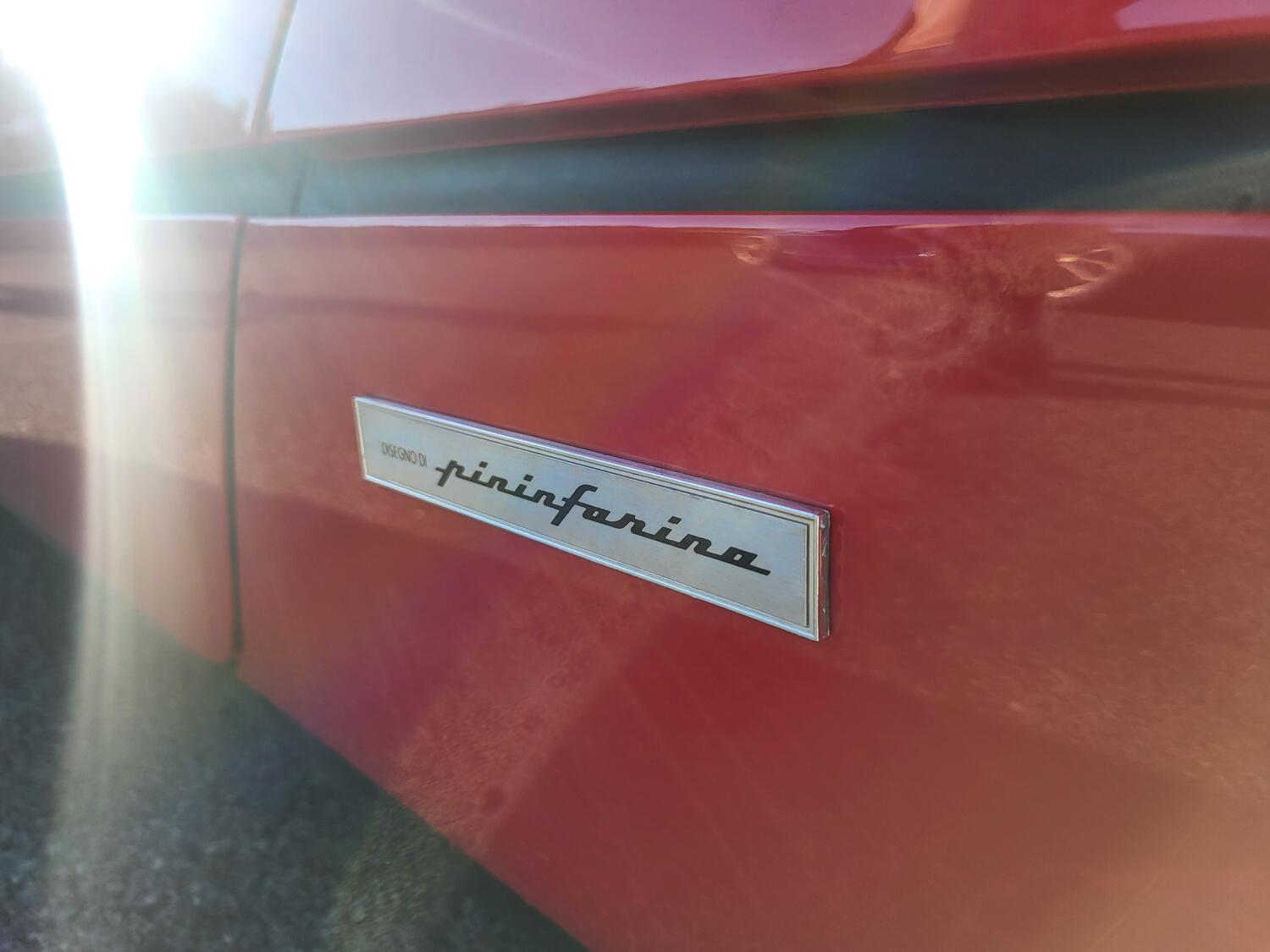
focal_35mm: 26
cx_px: 635
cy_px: 476
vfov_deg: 53.1
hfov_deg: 67.3
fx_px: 954
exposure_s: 1/624
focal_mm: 5.4
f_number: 1.8
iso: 40
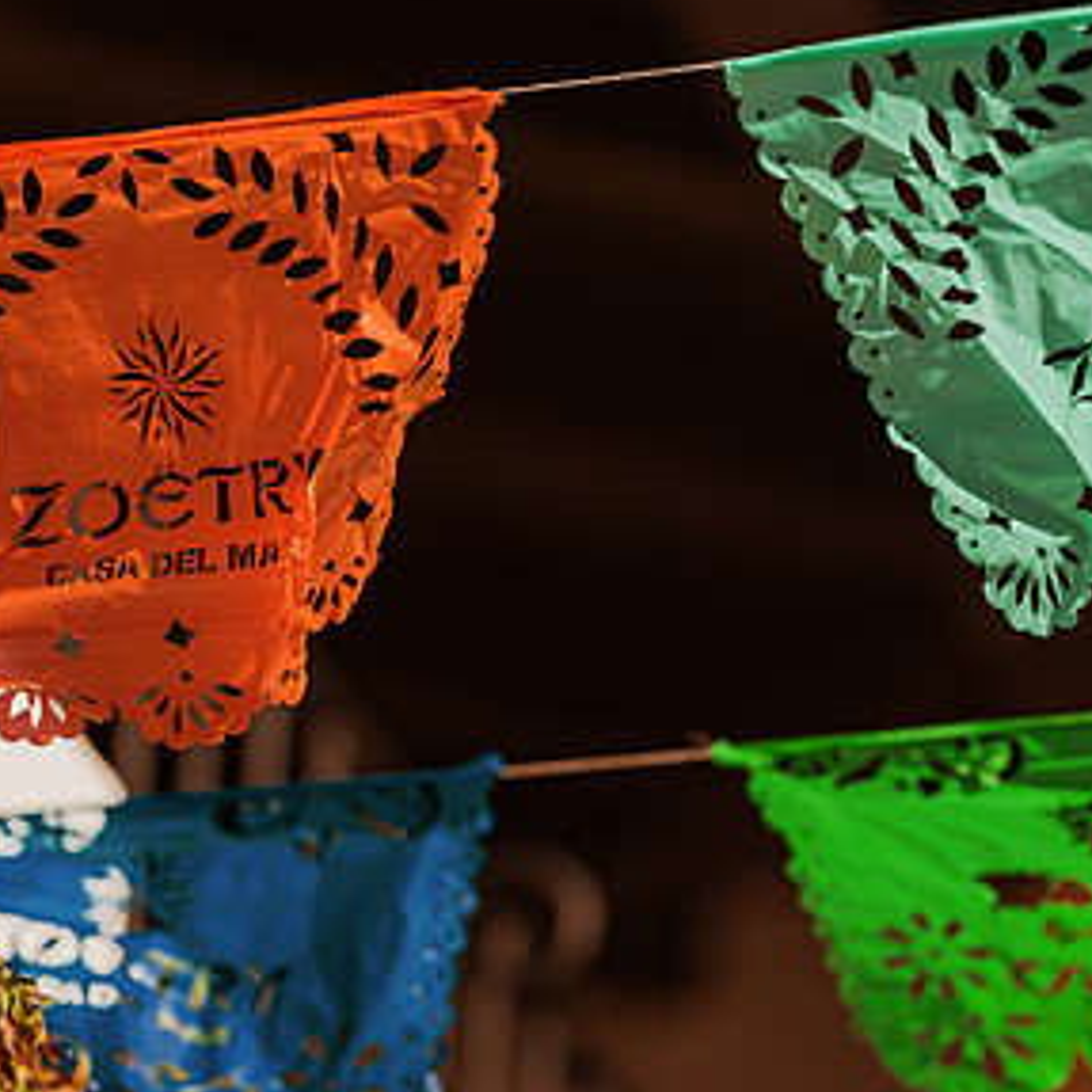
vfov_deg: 7.5
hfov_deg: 7.5
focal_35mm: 232
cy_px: 523
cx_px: 415
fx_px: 8280
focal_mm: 135
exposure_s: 1/5000
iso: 100
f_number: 1.8
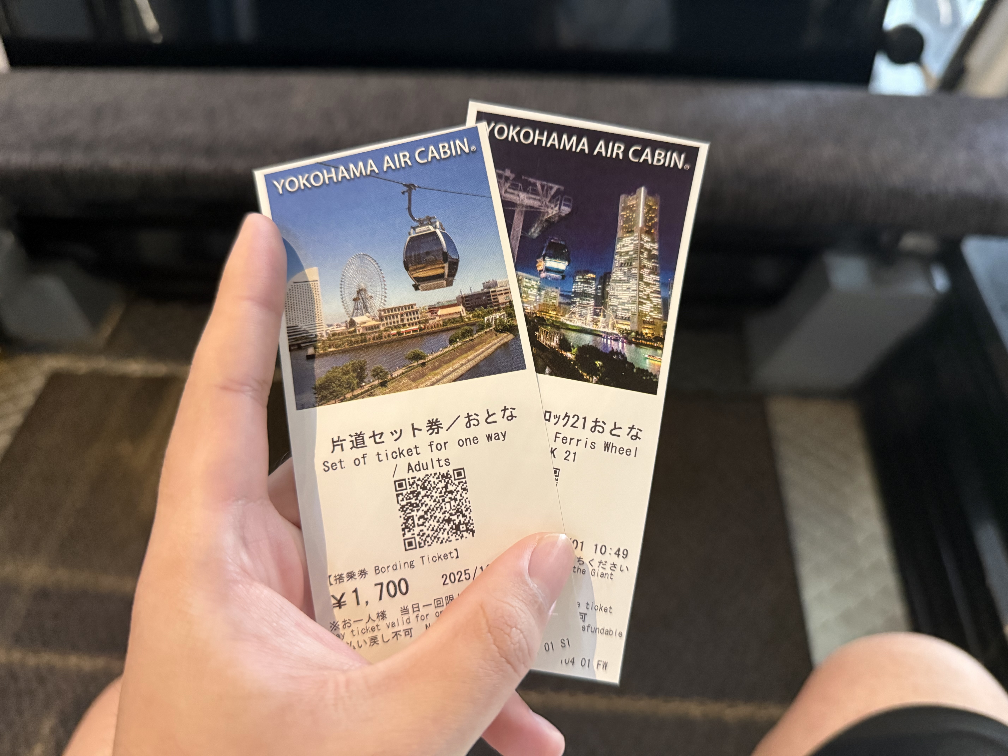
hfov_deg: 71.6
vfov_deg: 56.8
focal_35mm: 24
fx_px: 699
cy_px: 378
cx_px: 504
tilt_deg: -47.9
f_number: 1.78
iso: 800
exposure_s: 1/60
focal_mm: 6.76
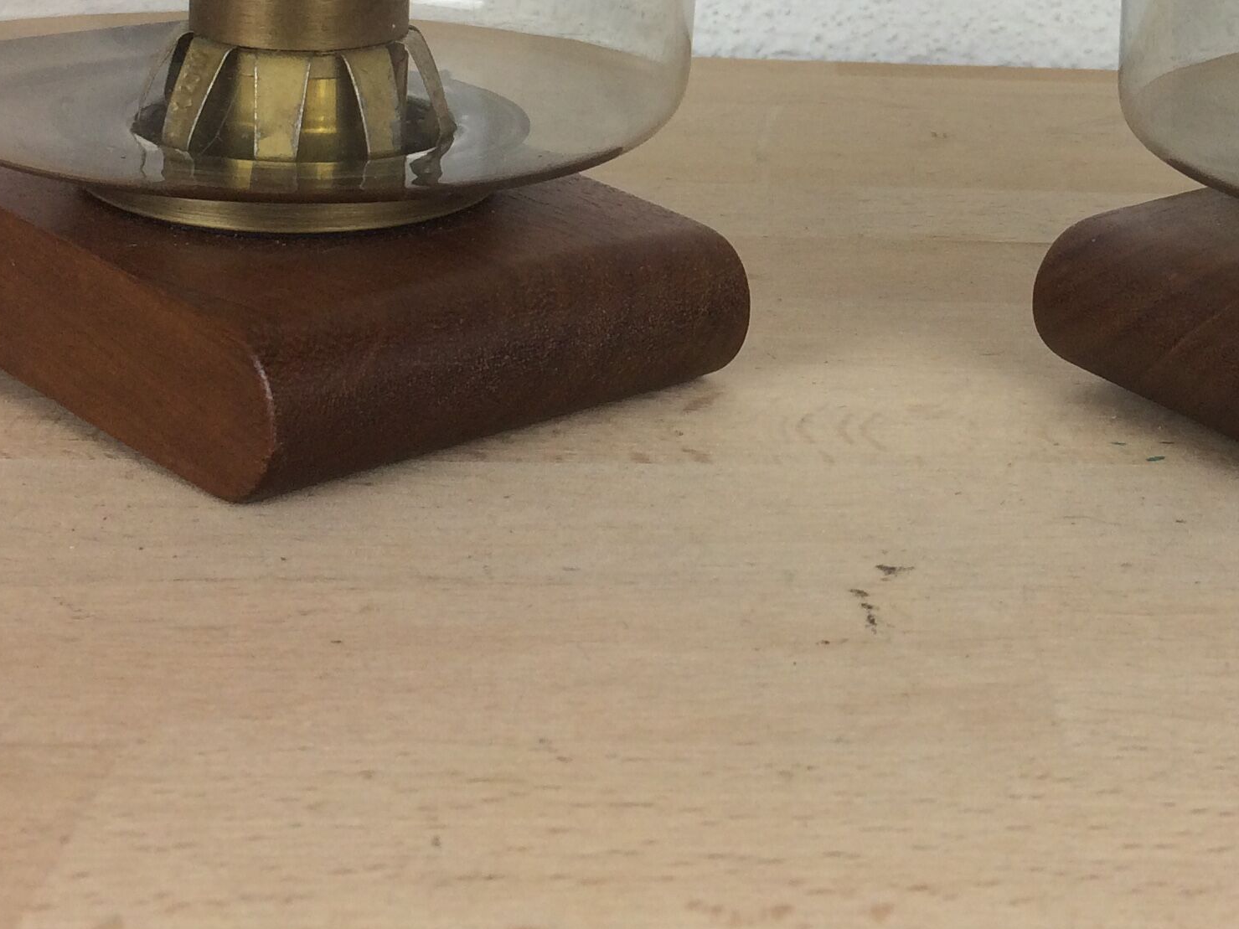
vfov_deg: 21.9
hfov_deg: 29.6
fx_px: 2291
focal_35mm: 64
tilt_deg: -5.5
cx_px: 971
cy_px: -48
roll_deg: -2.0
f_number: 2.2
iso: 50
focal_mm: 4.15
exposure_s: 1/100
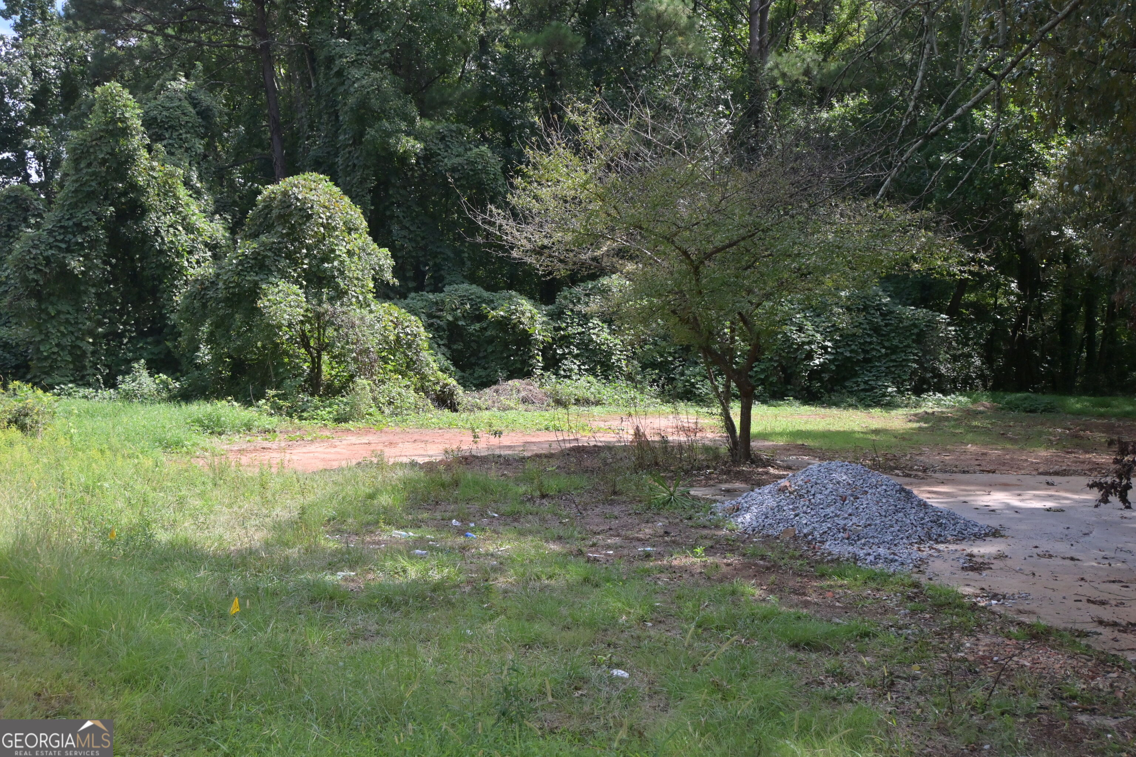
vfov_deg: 34.2
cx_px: 568
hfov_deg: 49.6
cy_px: 378
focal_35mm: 39
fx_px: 1231
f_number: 5
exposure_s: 1/4000
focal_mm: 26
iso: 1000
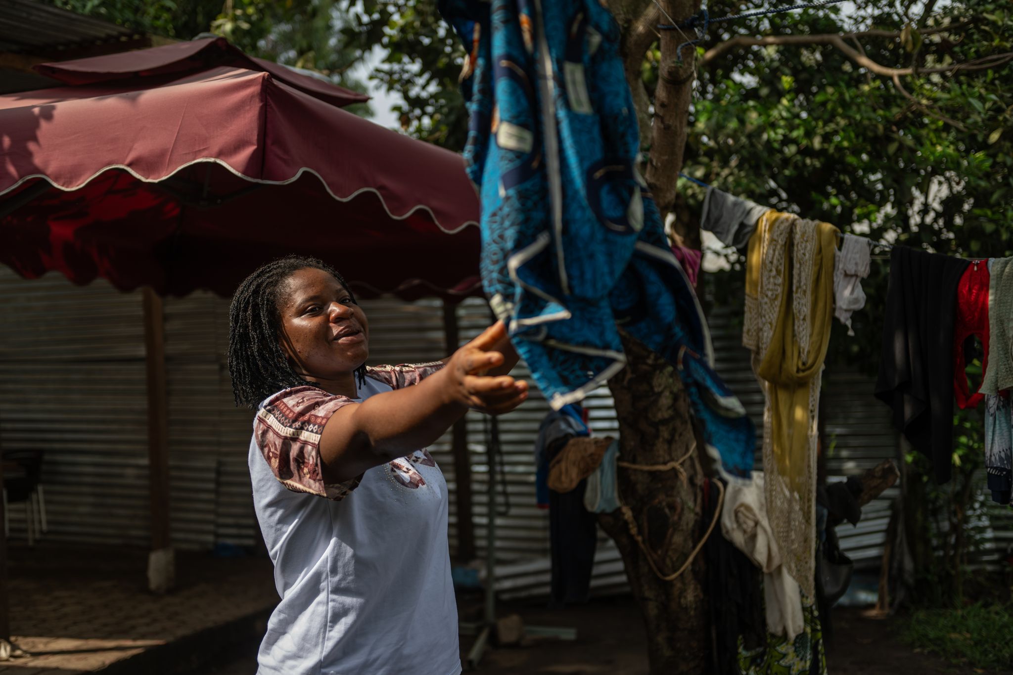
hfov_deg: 44.5
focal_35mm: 44
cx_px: 506
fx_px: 1238
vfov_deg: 30.5
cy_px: 338
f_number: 2.8
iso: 64
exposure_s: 1/400
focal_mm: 44
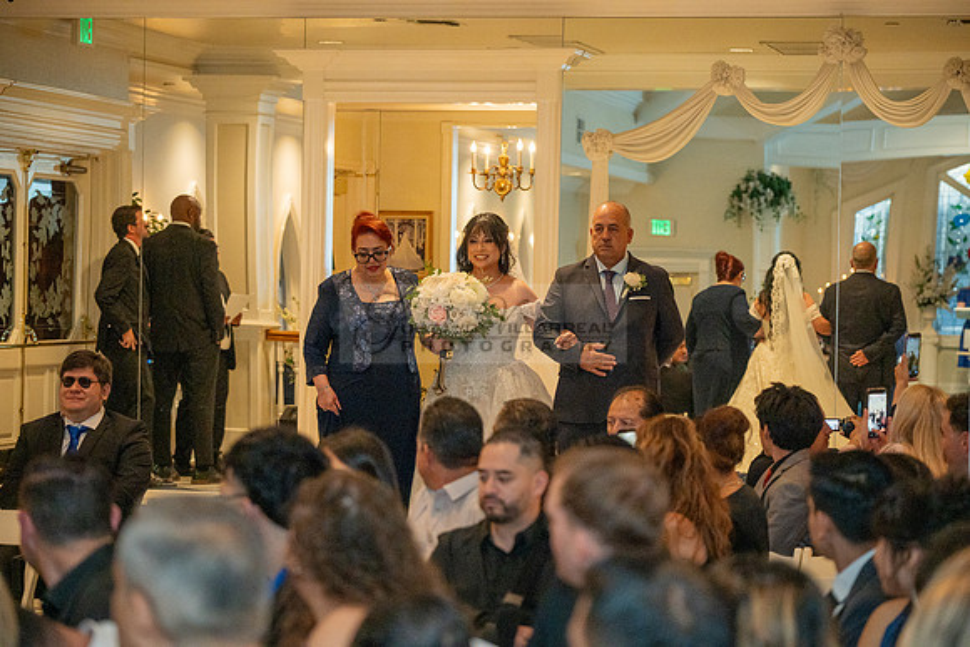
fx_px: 3234
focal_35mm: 120
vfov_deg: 11.4
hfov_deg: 17.1
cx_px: 485
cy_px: 324
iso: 2000
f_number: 4
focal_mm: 120
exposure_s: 1/200
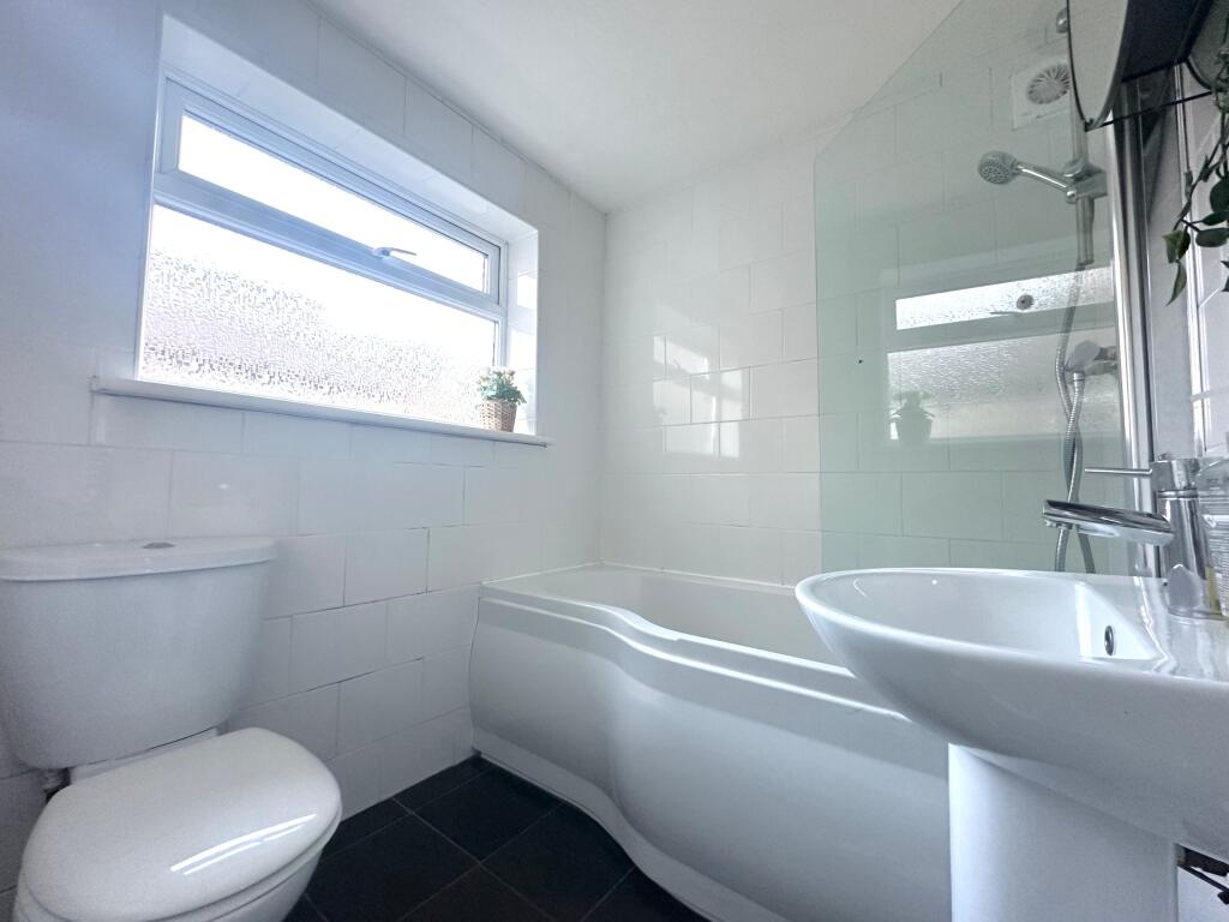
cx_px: 614
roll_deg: -1.8
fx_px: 497
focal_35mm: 14
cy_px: 461
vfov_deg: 85.7
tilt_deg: +3.8
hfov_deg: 102.1
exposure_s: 1/89
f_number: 2.2
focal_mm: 2.22
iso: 320
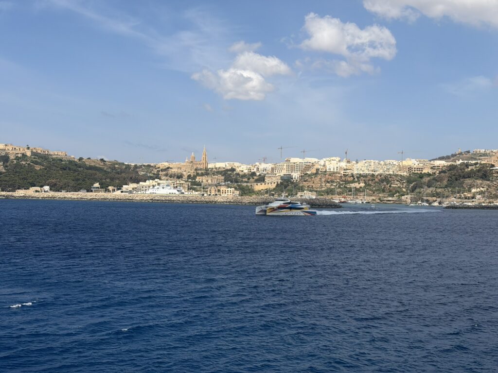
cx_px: 249
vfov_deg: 30.3
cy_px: 186
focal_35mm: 48
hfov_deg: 39.7
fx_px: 691
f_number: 1.78
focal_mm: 6.76
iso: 64
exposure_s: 1/7143
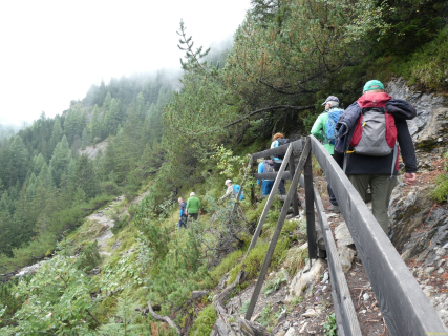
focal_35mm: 24
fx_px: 311
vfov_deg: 56.8
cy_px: 168
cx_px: 224
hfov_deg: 71.6
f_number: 3.3
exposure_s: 1/60
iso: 80
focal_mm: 4.3
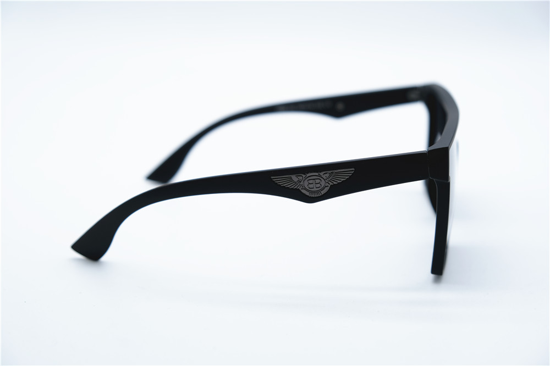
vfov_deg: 23.0
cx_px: 275
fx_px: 901
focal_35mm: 59
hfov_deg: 33.9
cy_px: 183
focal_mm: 39
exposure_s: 1/240
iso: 160
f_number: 4.5
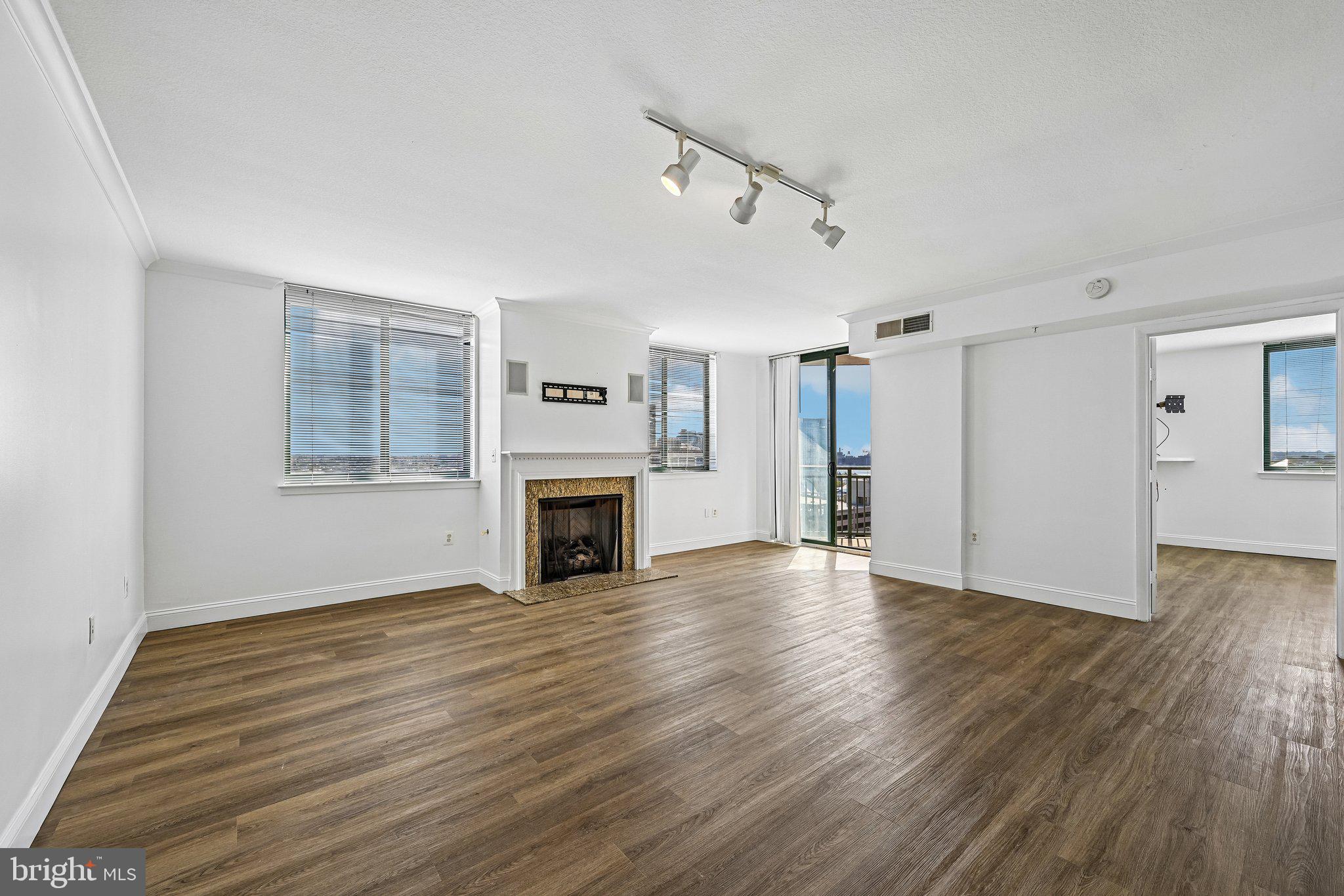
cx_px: 672
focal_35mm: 14
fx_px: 523
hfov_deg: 104.3
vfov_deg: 81.2
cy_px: 448
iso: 100
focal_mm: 14
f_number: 8
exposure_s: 1/100
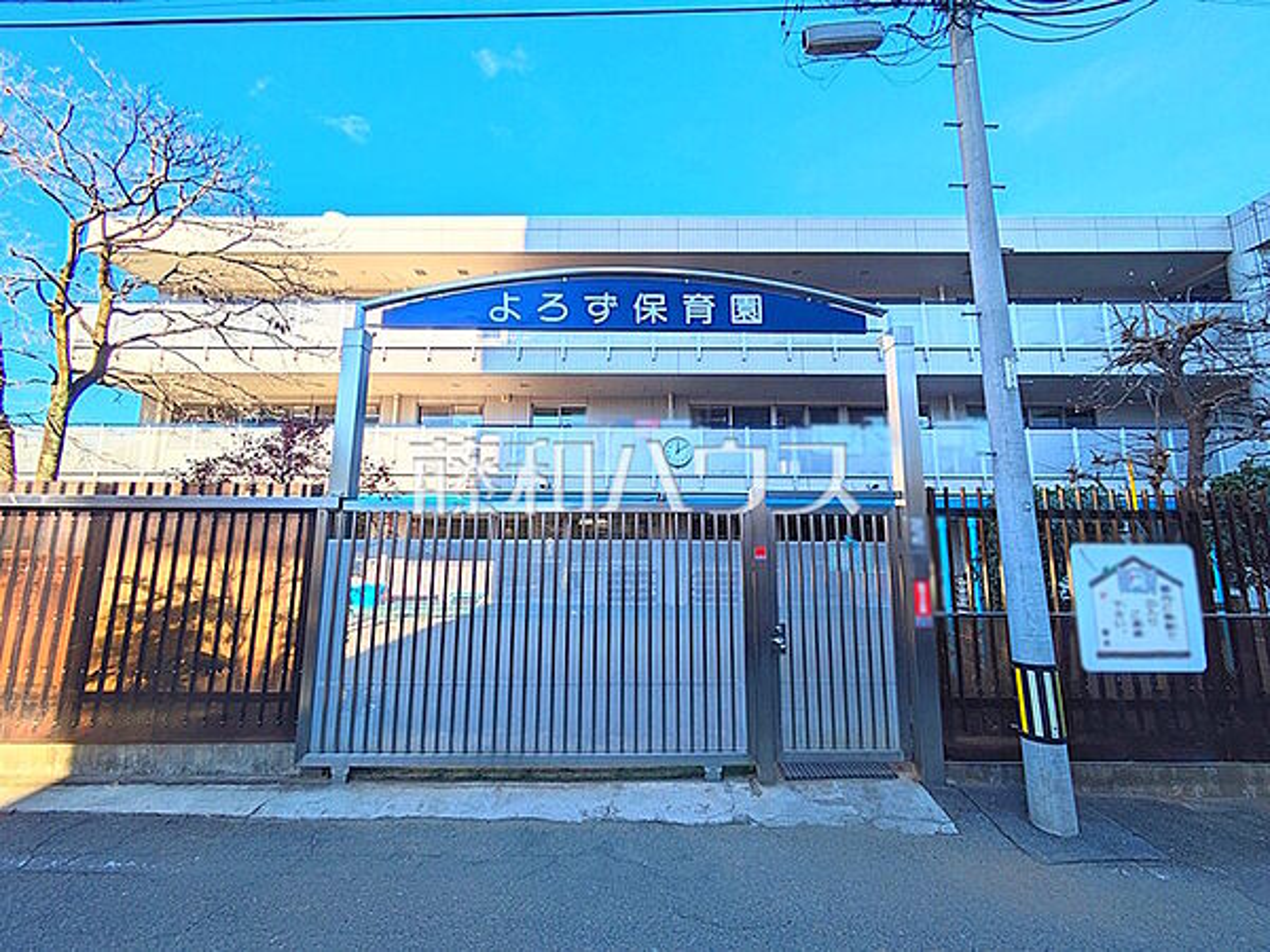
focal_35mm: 14
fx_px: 514
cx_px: 635
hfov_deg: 102.1
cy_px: 476
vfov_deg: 85.7
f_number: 2.2
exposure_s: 1/2004
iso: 46
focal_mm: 1.83
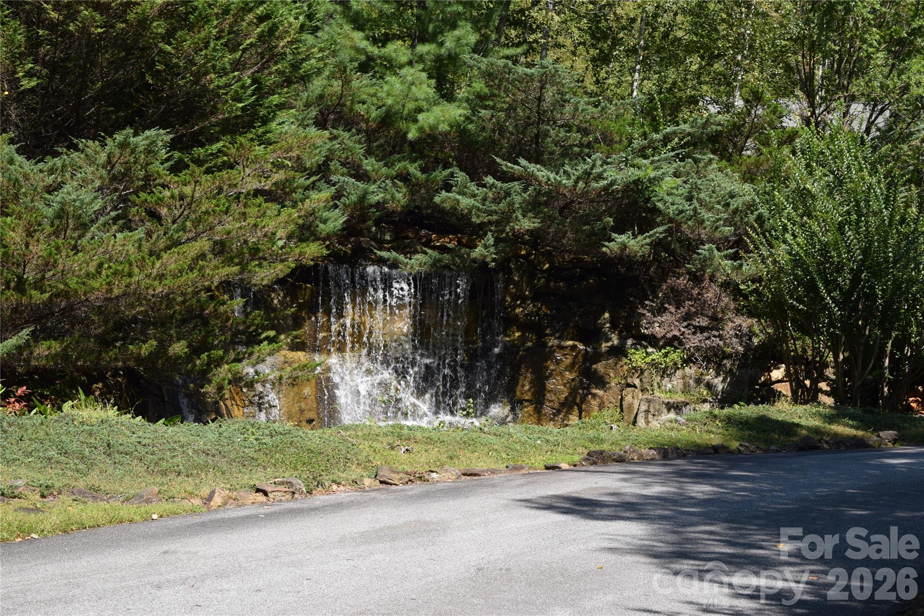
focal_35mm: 82
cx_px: 462
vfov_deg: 16.6
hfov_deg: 24.6
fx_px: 2117
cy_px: 308
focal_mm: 55
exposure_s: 1/200
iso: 100
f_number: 7.1
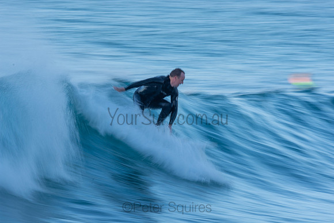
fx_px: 6960
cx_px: 167
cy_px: 112
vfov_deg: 1.8
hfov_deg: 2.7
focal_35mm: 750
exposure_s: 1/20
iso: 100
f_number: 20
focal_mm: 500
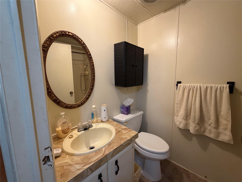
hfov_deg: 102.1
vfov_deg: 85.7
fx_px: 98
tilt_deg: -1.2
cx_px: 121
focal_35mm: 14
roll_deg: +1.2
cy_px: 91
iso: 200
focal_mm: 2.22
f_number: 2.2
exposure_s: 1/60
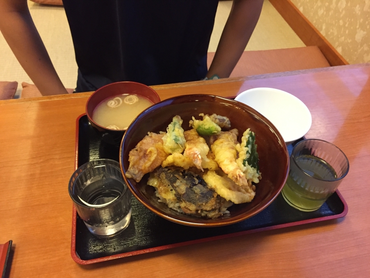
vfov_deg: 48.2
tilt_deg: -48.8
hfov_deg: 61.7
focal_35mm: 29
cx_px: 185
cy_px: 139
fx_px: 310
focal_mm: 4.15
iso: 250
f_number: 2.2
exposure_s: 1/20
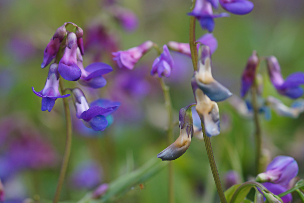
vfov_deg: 9.1
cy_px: 102
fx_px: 1267
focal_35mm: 150
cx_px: 152
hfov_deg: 13.7
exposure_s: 1/160
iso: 200
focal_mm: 100
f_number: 4
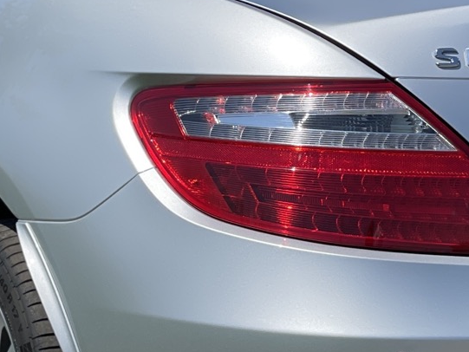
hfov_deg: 10.9
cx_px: 293
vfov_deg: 8.2
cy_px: 175
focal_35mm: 182
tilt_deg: -5.8
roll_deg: -0.8
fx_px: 2466
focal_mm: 6
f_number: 2
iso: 25
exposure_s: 1/1916
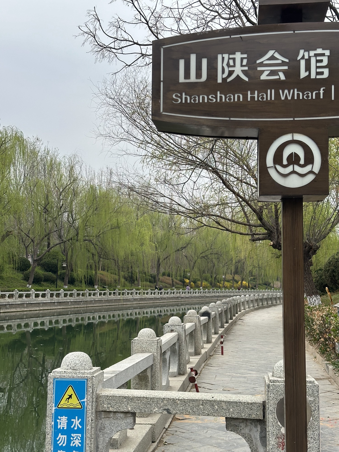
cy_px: 226
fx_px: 627
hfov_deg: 30.3
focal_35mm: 48
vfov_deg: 39.7
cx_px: 170
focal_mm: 6.86
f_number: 1.78
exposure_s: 1/1242
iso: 64
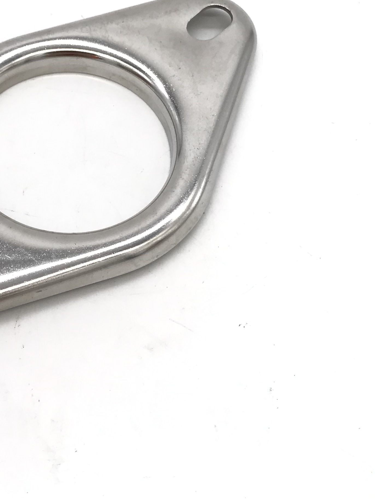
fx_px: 895
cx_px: 59
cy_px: 104
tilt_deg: -52.7
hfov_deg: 23.2
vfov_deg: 30.5
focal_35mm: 62
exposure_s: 1/281
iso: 20
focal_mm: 3.99
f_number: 1.8
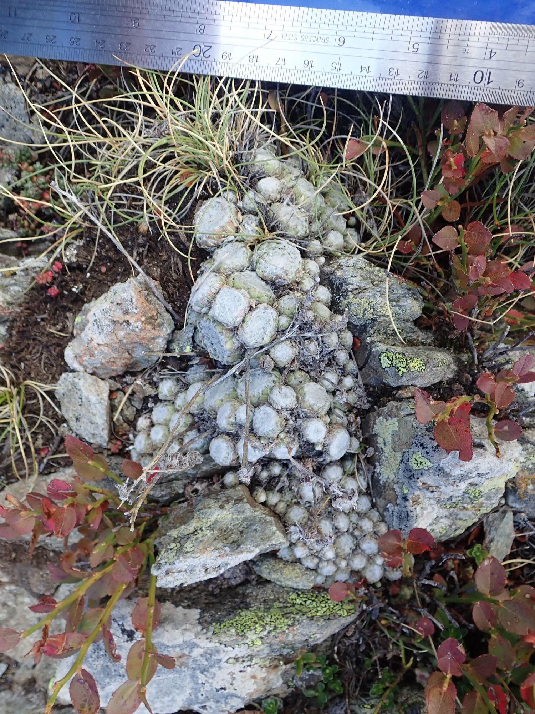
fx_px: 618
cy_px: 357
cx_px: 268
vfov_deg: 60.0
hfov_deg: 46.8
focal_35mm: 30
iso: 100
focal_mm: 5.5
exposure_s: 1/60
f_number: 3.2
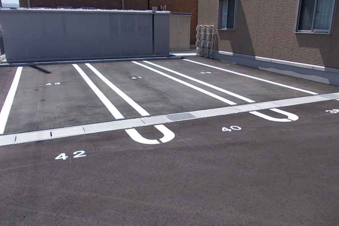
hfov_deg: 61.9
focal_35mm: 30
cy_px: 121
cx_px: 172
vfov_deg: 43.6
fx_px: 282
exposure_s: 1/400
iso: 80
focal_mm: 4
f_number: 5.4
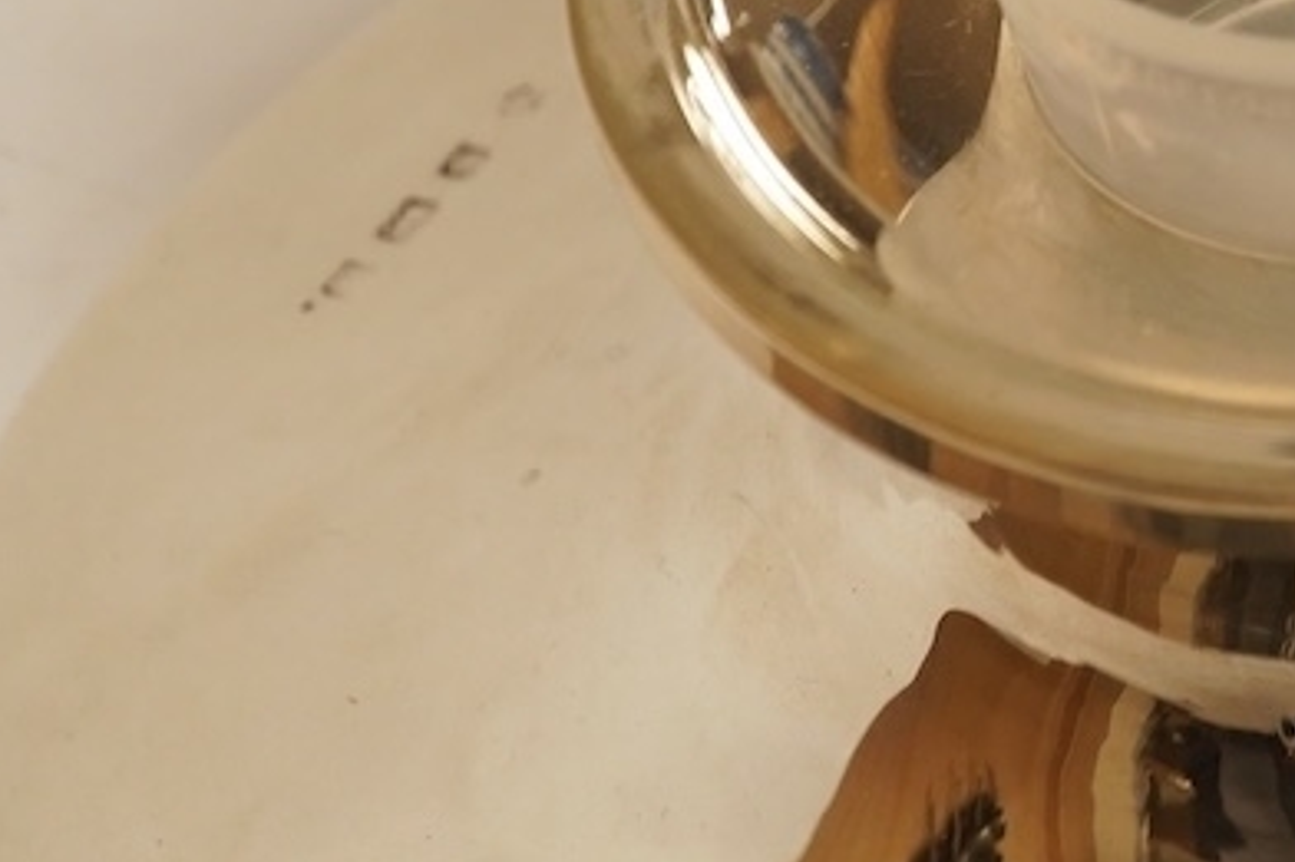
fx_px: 4063
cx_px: 1335
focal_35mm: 113
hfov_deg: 17.6
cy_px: 46
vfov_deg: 12.0
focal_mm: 30
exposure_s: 1/100
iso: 1000
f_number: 13
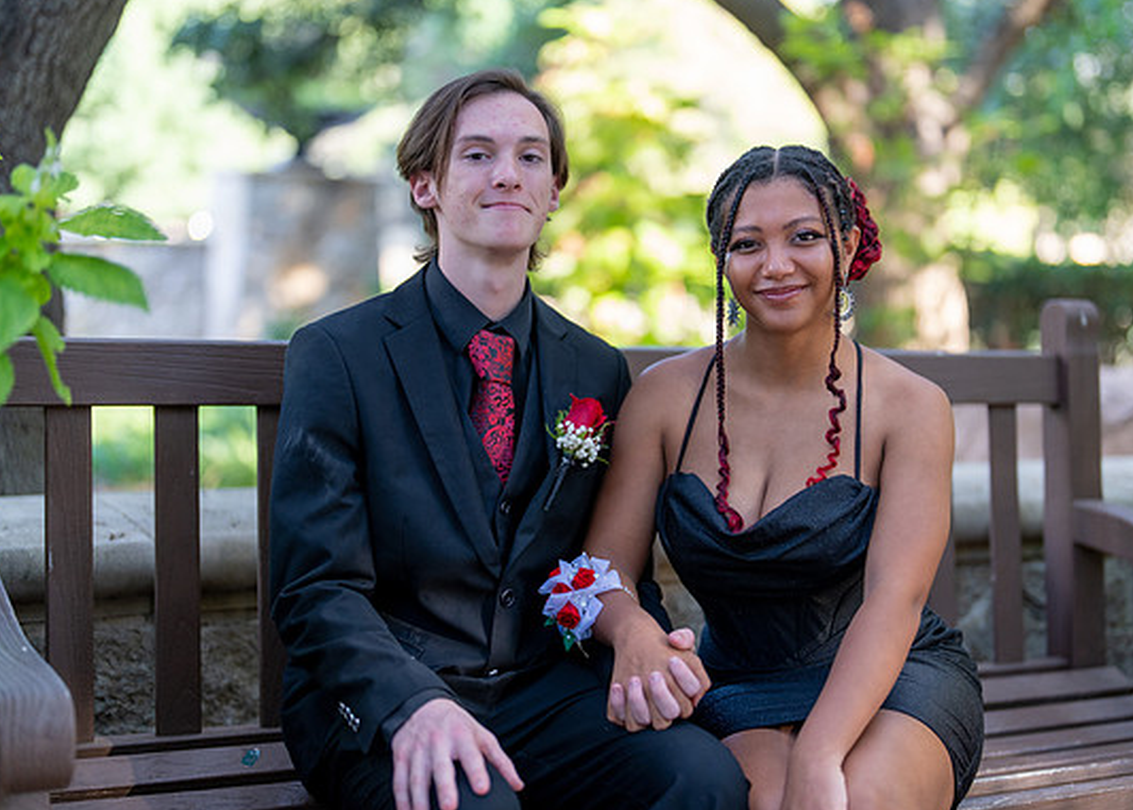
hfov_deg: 34.3
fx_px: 1835
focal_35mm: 57
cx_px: 602
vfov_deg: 24.9
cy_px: 408
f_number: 1.2
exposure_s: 1/400
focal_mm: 50
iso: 200
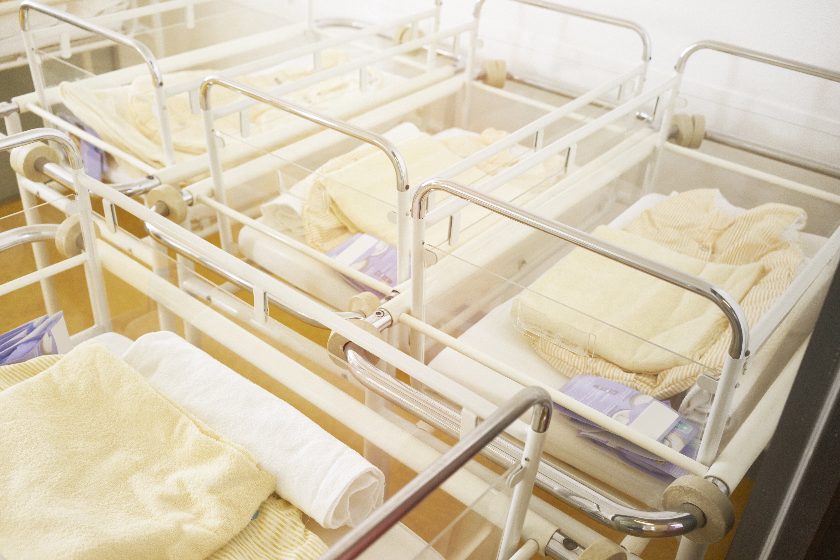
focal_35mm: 35
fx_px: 817
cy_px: 280
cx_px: 420
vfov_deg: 37.9
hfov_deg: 54.4
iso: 1600
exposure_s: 1/125
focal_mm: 35
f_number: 4.5
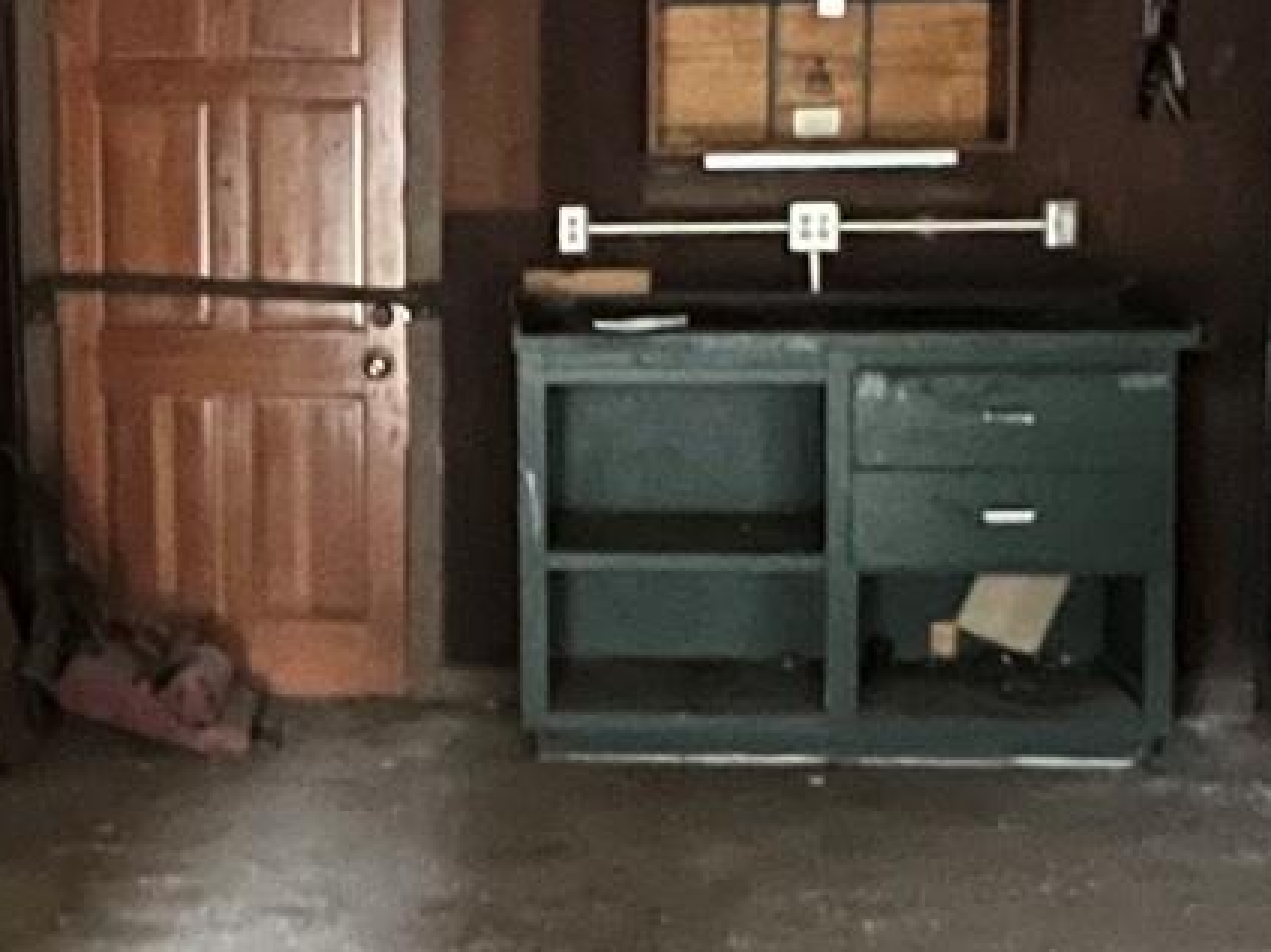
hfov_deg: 30.2
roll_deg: +1.0
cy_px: 426
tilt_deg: -8.1
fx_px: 2313
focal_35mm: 63
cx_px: 300
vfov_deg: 23.3
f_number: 1.8
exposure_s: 1/11
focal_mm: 1.57
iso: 500
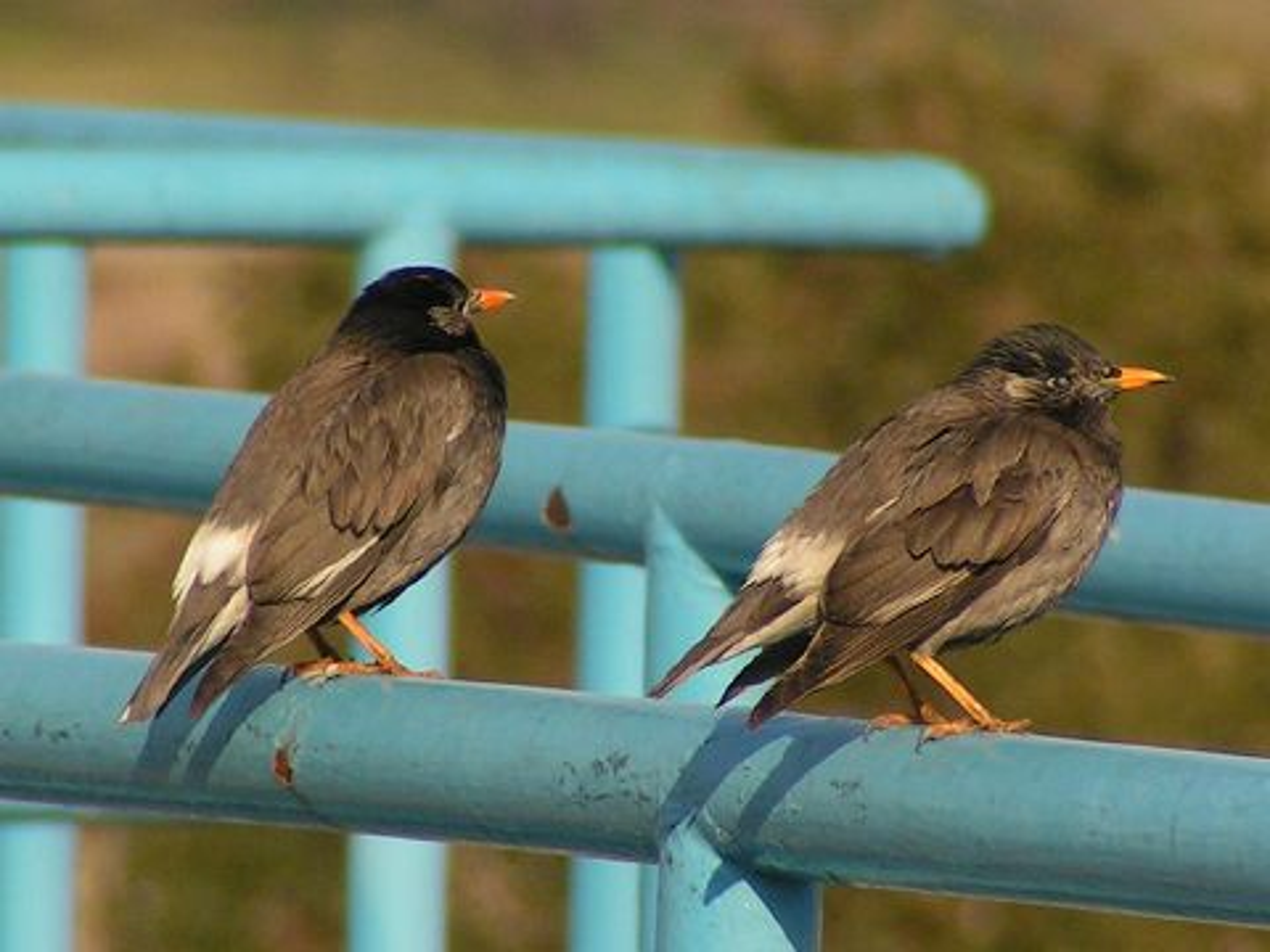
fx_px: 13942
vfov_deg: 3.9
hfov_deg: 5.2
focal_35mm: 380
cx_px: 635
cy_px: 476
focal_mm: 58
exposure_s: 1/400
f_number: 4.5
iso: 50
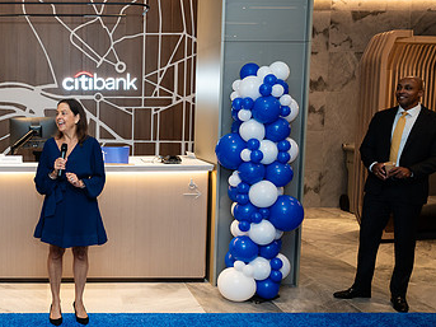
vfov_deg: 32.8
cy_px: 176
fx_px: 554
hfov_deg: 40.3
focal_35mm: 44
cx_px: 60
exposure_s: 1/160
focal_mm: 25.5
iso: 400
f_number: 3.2
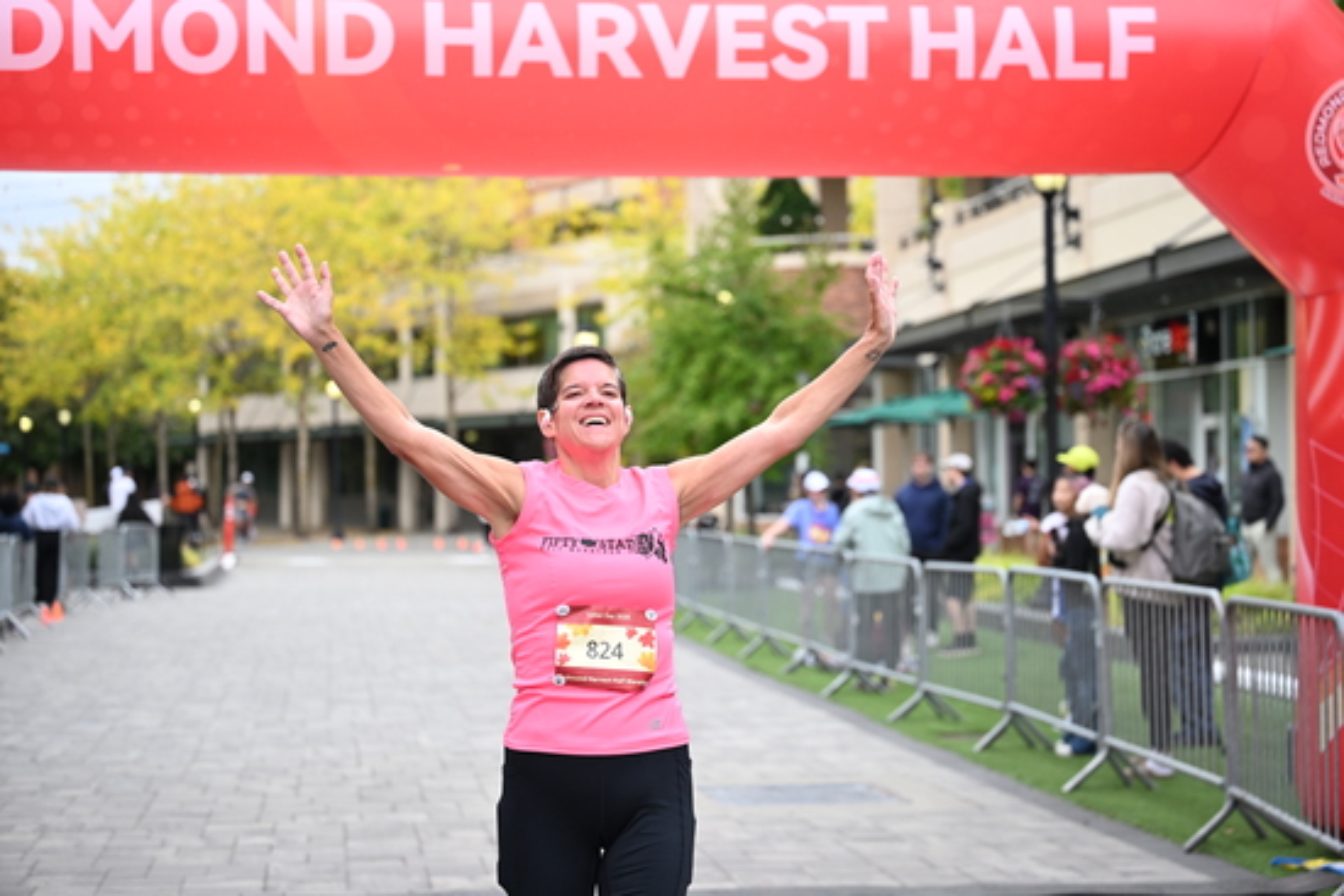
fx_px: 2614
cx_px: 672
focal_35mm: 70
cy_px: 448
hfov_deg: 28.8
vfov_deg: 19.5
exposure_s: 1/2000
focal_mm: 70
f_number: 2.8
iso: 640
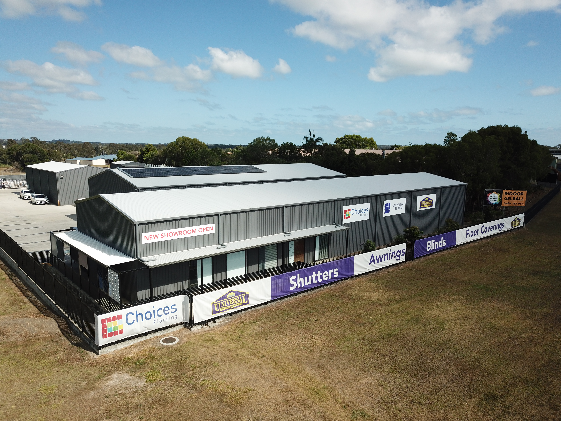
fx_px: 421
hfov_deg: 67.3
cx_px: 280
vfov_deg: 53.1
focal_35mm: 26
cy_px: 210
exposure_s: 1/1661
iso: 100
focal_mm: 4.73
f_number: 2.2
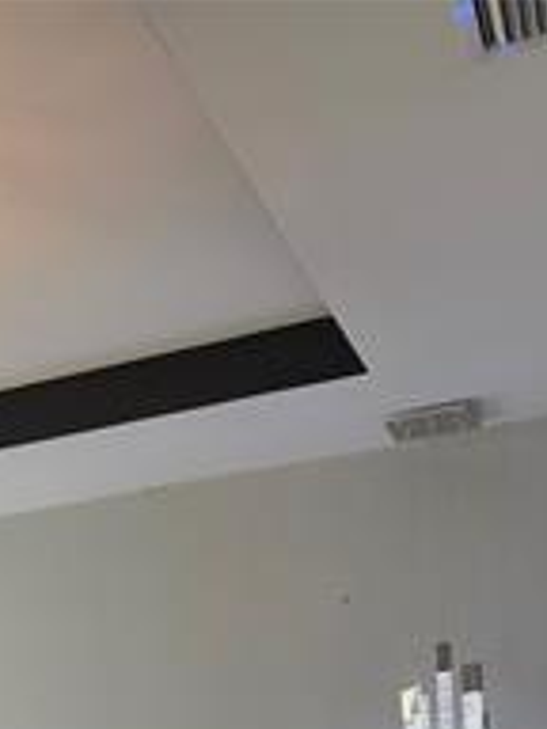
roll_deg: +3.8
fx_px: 1264
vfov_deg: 27.6
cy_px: 907
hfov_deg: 23.4
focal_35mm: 60
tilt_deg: -3.1
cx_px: 0
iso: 500
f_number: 1.78
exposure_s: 1/60
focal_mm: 6.76
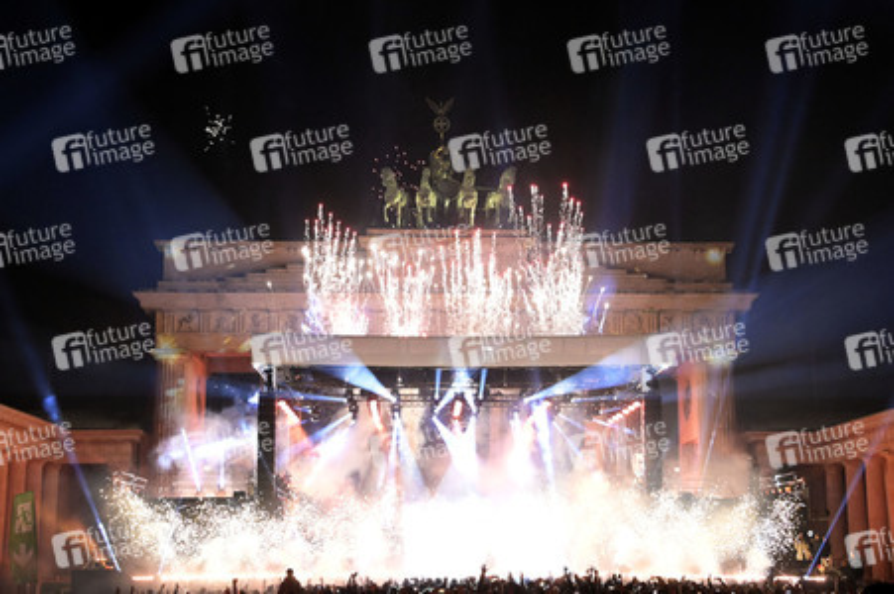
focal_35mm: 56
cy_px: 297
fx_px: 1390
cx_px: 447
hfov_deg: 35.7
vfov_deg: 24.2
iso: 12800
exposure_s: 1/500
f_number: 5.6
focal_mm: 56
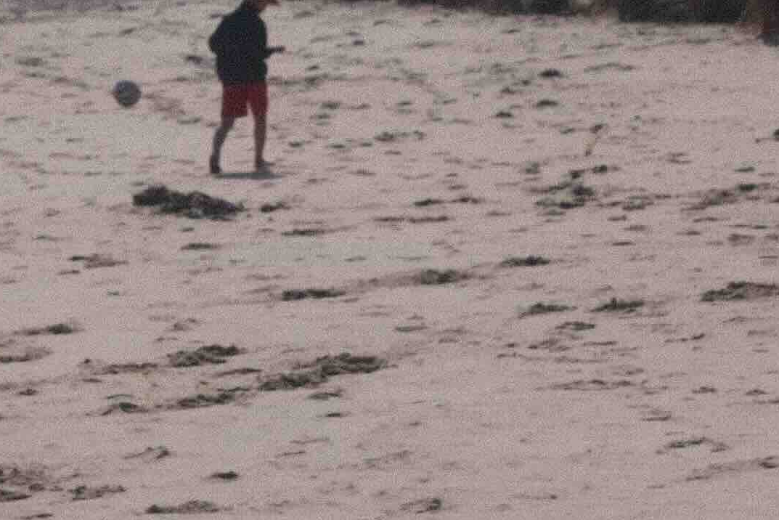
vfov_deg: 5.4
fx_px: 5454
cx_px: 229
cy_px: -176
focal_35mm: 252
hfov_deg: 8.2
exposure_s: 1/640
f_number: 5.6
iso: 64
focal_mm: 23
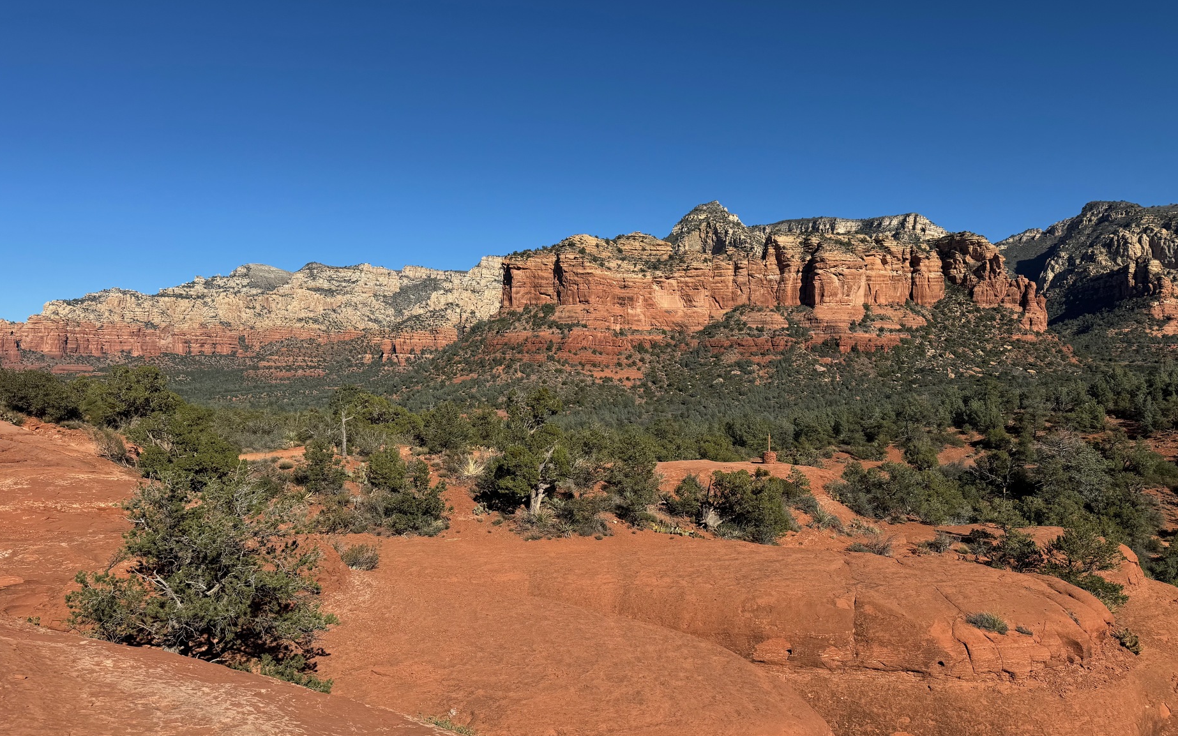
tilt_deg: -2.5
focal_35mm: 26
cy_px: 393
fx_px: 835
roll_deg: -1.0
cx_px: 583
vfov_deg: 47.6
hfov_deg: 70.4
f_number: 1.78
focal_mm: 6.76
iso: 80
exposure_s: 1/5348
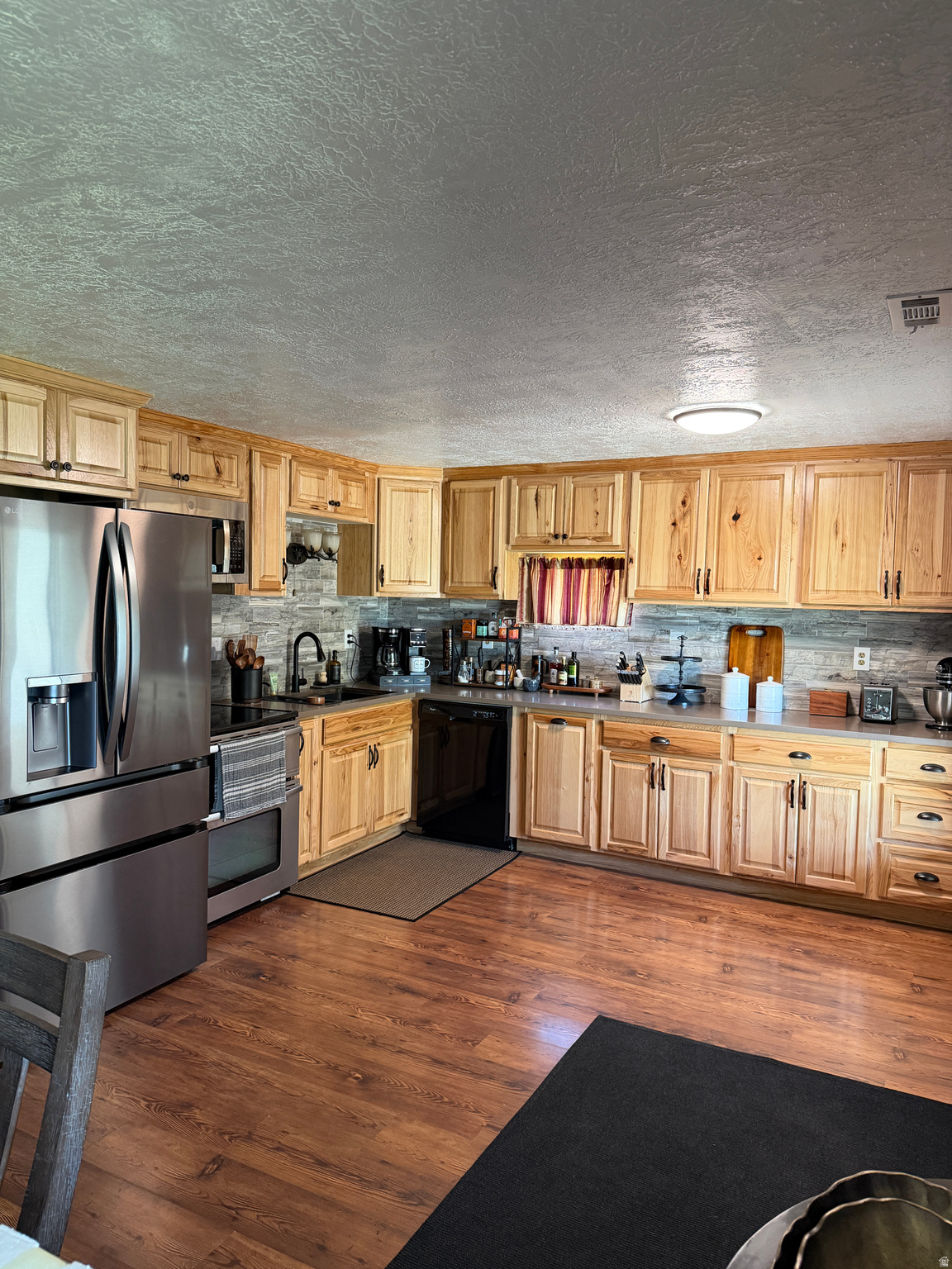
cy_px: 634
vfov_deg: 71.6
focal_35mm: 24
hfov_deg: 56.8
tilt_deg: -3.0
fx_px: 880
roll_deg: -1.1
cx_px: 476
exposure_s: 1/60
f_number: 1.78
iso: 320
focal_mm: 6.76
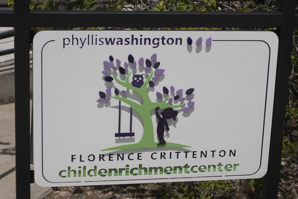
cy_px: 100
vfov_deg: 16.3
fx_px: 696
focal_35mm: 84
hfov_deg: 24.2
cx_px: 149
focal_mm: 84
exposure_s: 1/6400
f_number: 14
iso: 2500
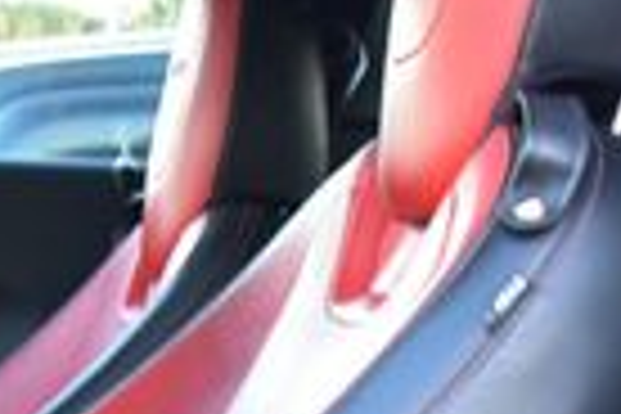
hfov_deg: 13.5
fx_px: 2398
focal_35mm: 139
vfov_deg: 9.6
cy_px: 580
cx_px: -446
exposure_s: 1/15
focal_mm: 20
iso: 720
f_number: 6.3
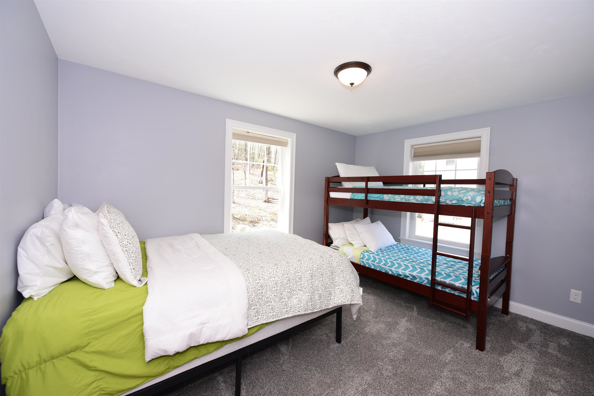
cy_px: 198
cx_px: 297
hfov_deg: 104.2
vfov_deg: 81.2
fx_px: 231
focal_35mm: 14
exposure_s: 1/80
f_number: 4.5
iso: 200
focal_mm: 14
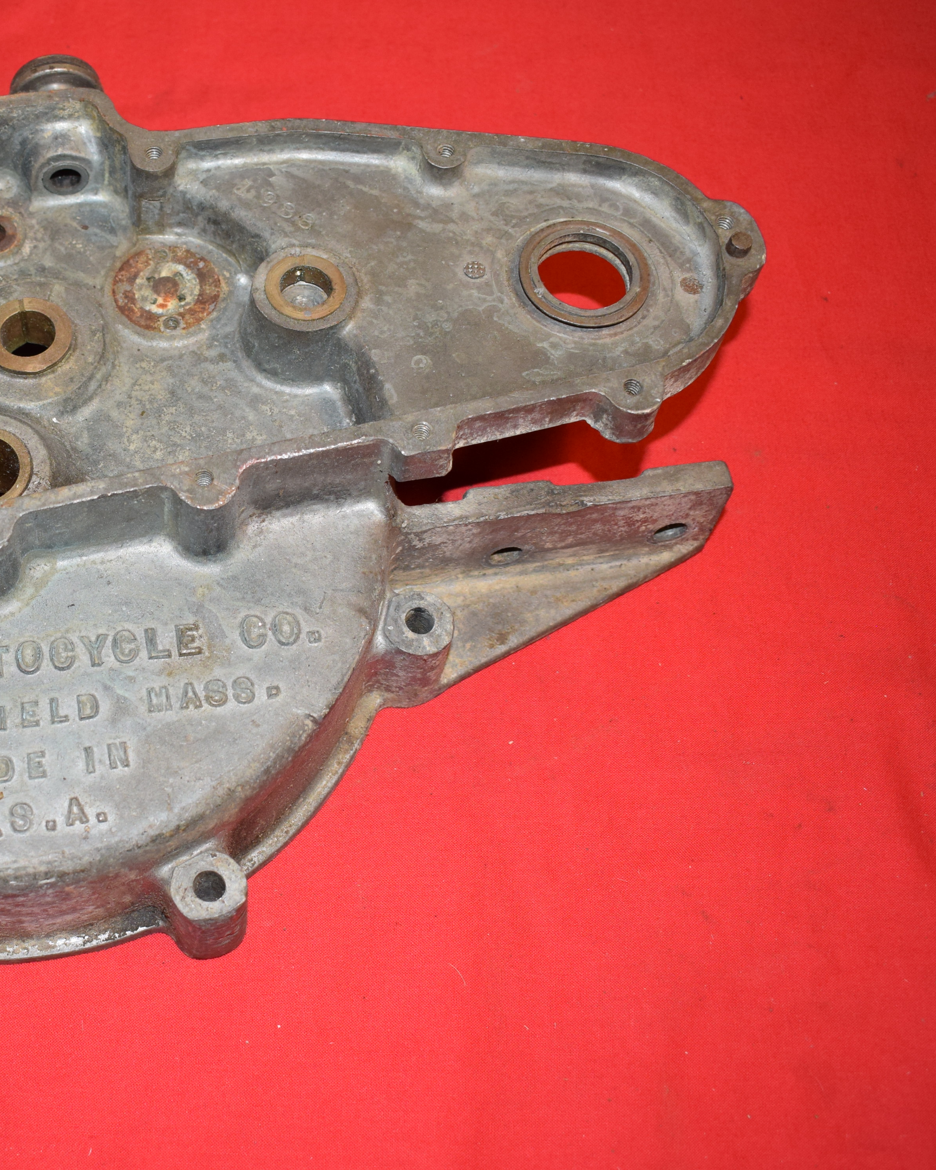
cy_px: 589
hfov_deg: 32.5
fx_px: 1548
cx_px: 153
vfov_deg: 41.4
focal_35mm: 45
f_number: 5
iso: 640
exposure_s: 1/125
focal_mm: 21
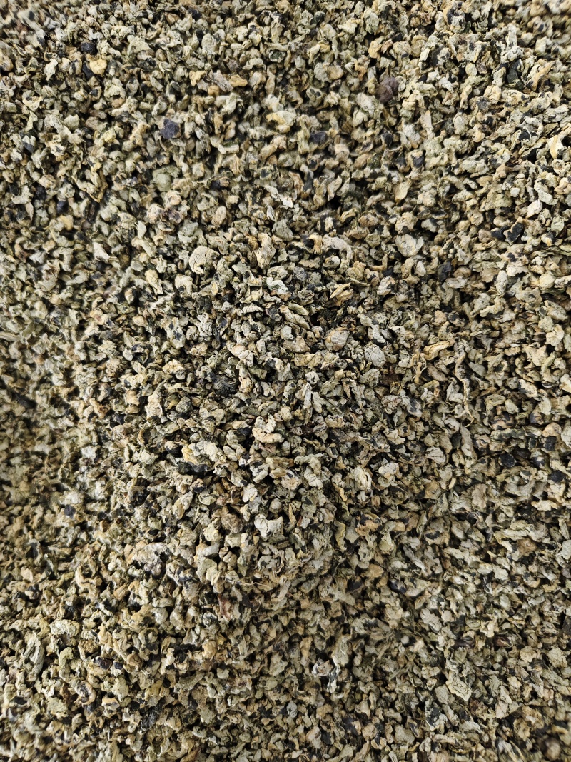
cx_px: 286
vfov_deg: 73.9
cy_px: 381
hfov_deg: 58.9
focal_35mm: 23
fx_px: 506
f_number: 1.88
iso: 677
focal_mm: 5.56
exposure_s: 1/100
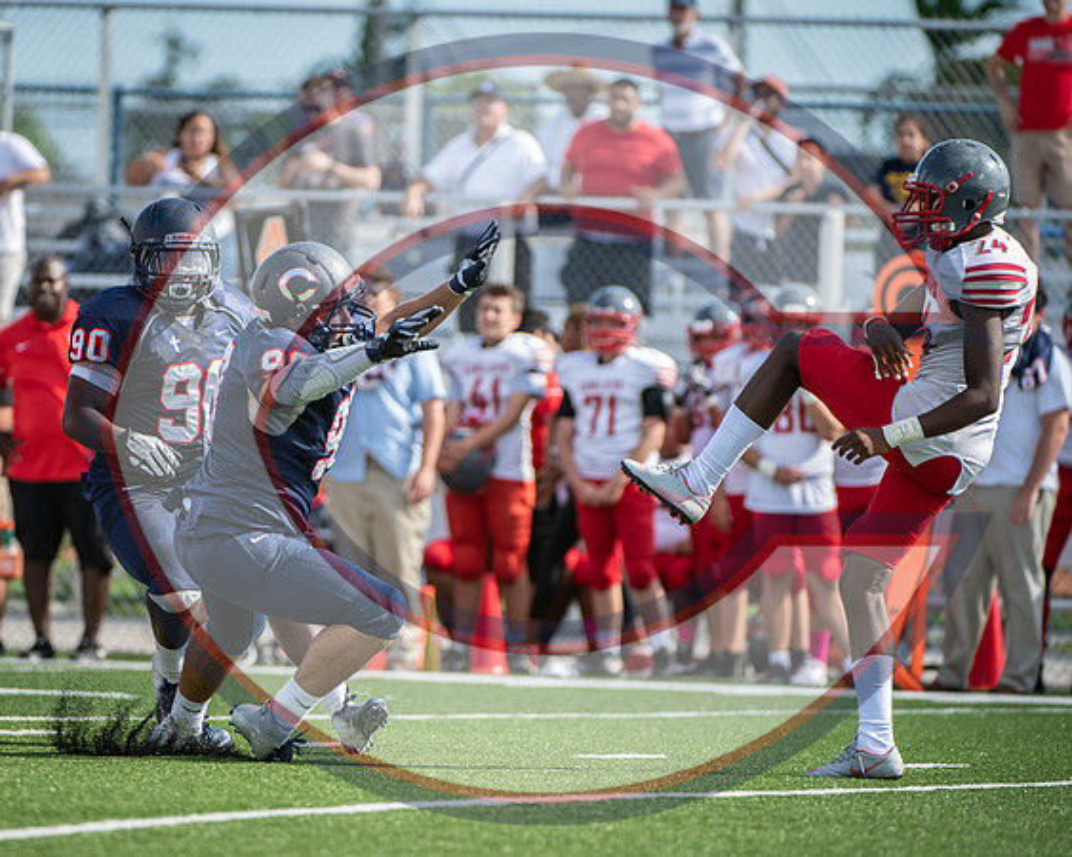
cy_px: 418
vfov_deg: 3.9
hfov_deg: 4.8
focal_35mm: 400
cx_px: 369
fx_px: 12672
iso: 140
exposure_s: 1/1000
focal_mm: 280
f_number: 4
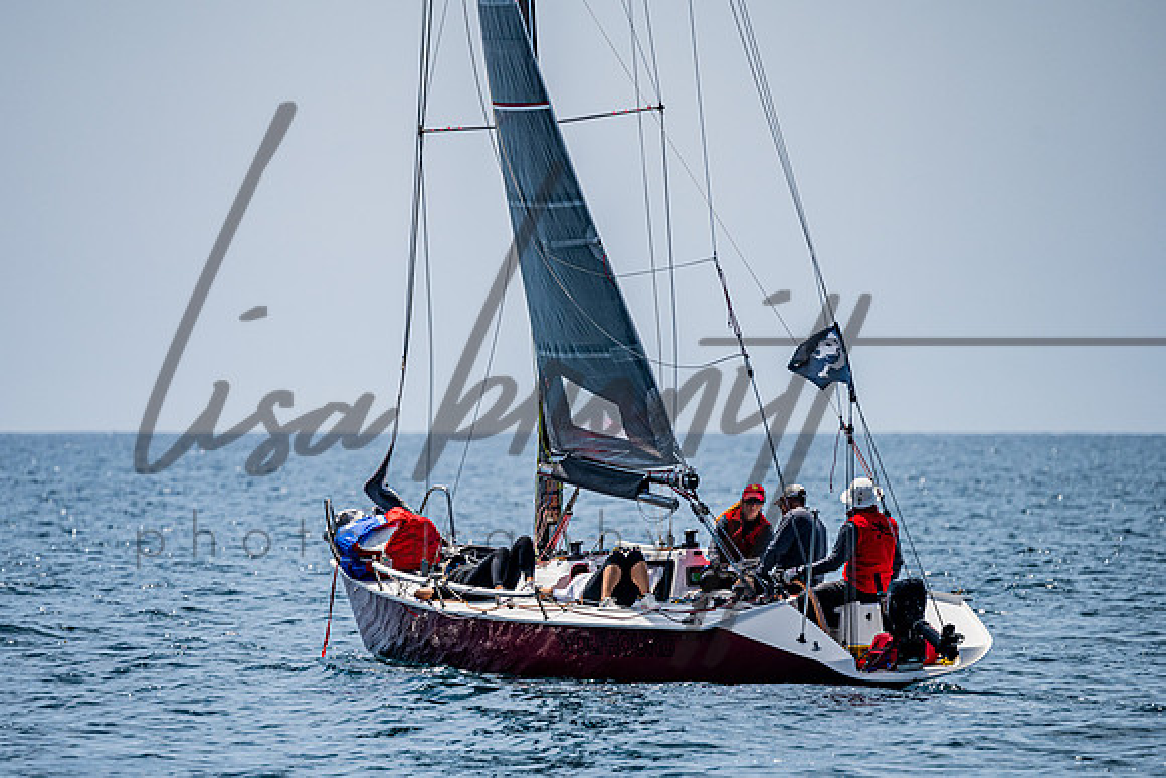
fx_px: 14350
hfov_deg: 4.7
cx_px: 504
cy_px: 485
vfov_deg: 3.1
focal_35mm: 443
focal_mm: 330
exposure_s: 1/4000
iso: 400
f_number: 5.3
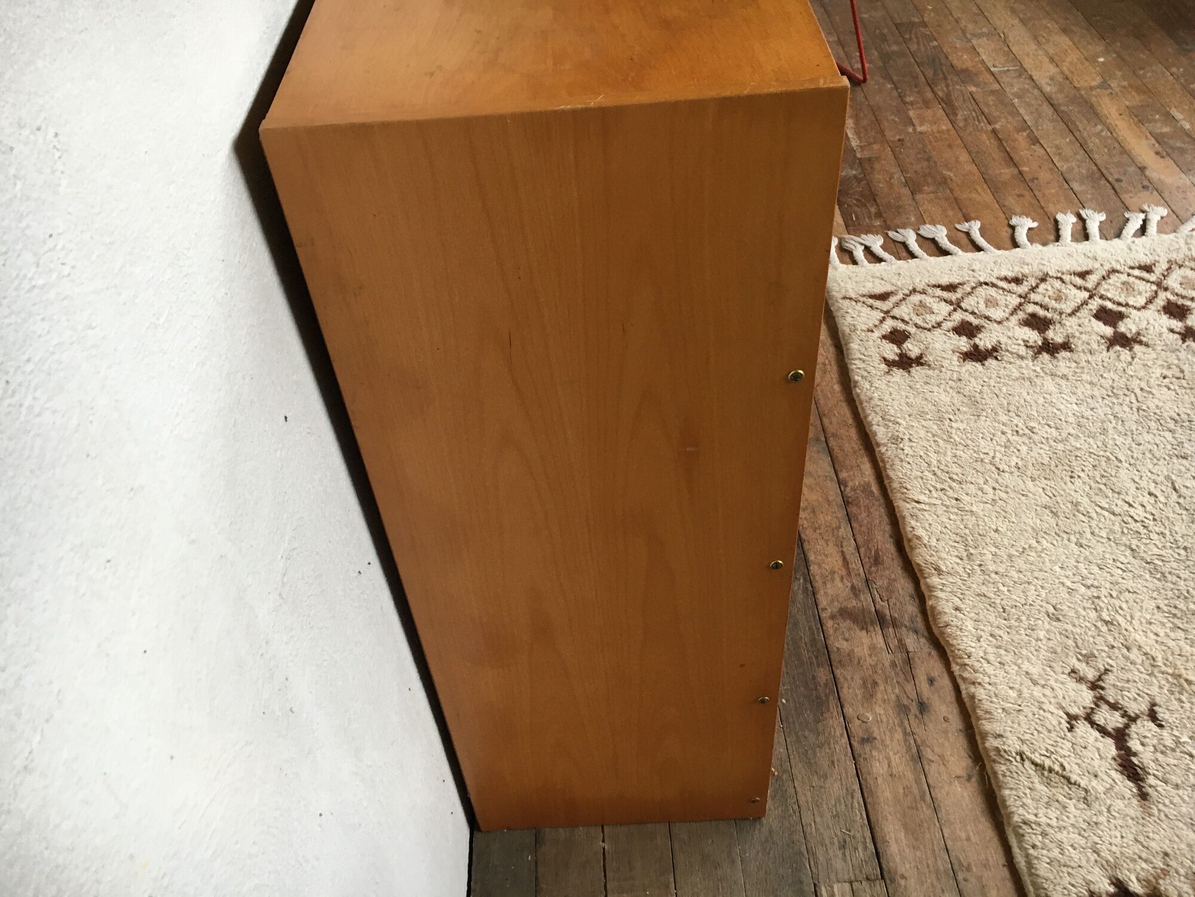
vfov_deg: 48.2
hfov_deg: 61.7
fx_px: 1001
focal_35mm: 29
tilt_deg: -45.1
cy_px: 448
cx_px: 598
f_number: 2.2
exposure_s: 1/33
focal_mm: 4.15
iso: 64
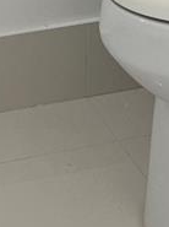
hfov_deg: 8.7
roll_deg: +0.4
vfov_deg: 9.8
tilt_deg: -5.6
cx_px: 7
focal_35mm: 169
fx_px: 1104
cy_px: -377
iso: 50
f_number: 1.5
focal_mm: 5.7
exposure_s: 1/170
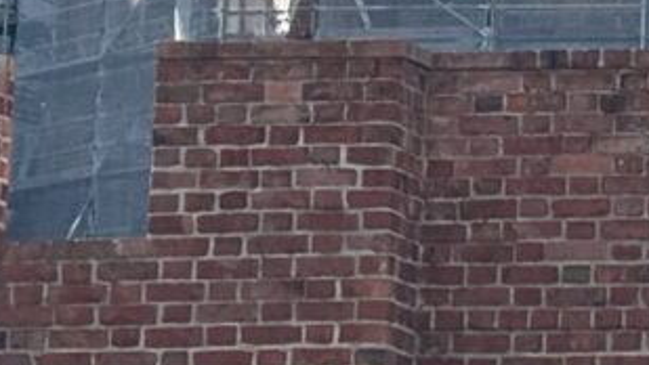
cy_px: -736
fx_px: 5044
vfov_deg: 4.0
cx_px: 960
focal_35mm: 293
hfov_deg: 7.2
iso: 40
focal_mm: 5.96
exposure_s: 1/3205
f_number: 1.6
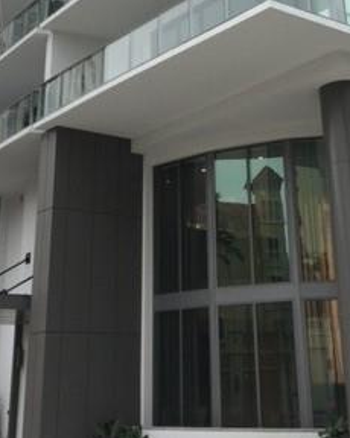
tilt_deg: +25.3
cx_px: 192
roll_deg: +1.3
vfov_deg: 28.5
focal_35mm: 63
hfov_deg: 24.2
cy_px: 21
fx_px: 817
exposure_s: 1/1068
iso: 32
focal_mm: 4.15
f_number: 2.2
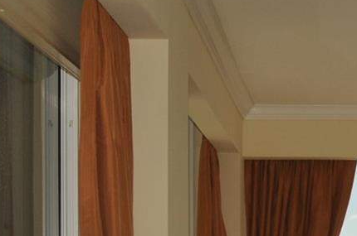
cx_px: 467
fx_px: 1326
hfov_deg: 14.7
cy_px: 375
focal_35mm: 134
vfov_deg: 9.8
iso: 250
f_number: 10
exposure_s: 1/250
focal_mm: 24
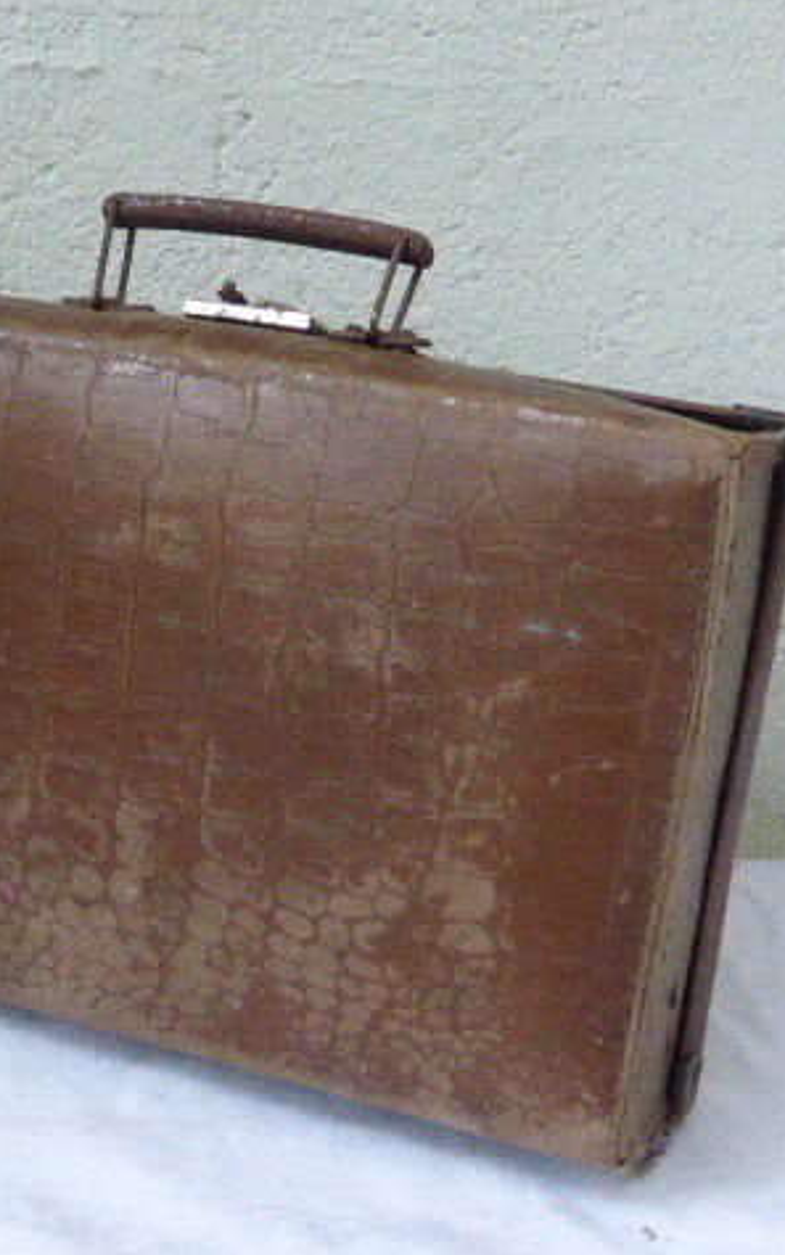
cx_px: 201
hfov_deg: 18.5
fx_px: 2395
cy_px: 629
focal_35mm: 70
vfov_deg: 29.4
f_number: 4.2
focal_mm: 8.5
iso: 1600
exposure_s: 1/160
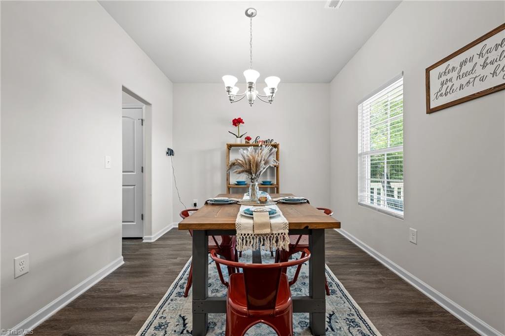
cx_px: 252
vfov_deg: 81.1
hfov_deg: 104.3
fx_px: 196
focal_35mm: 14
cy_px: 168
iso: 200
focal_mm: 14
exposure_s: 1/2.5
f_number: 7.1
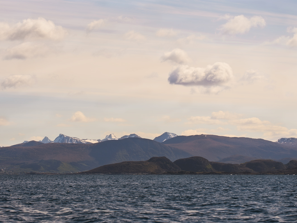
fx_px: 935
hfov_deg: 18.0
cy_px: 112
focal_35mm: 109
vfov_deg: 13.6
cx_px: 129
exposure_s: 1/1000
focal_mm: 100
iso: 100
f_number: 8
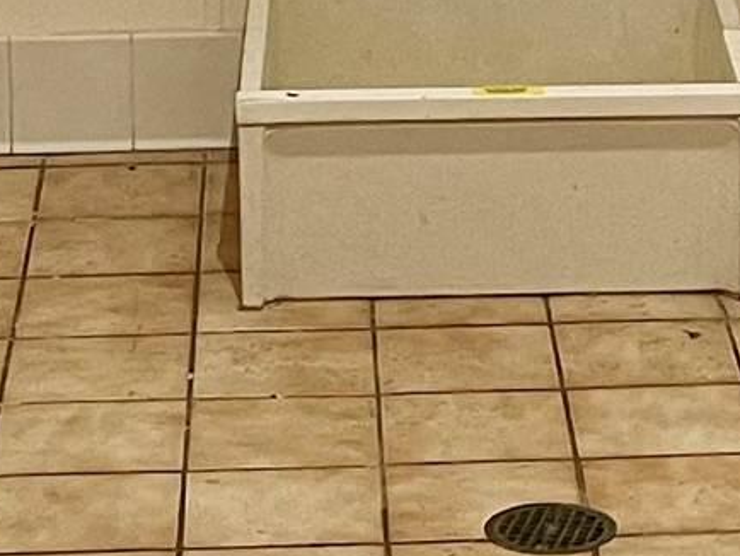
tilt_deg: -13.2
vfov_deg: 8.0
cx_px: 711
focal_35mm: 184
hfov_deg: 10.7
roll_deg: -1.0
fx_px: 3936
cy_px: -169
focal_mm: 5.1
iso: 100
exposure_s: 1/60
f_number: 1.6
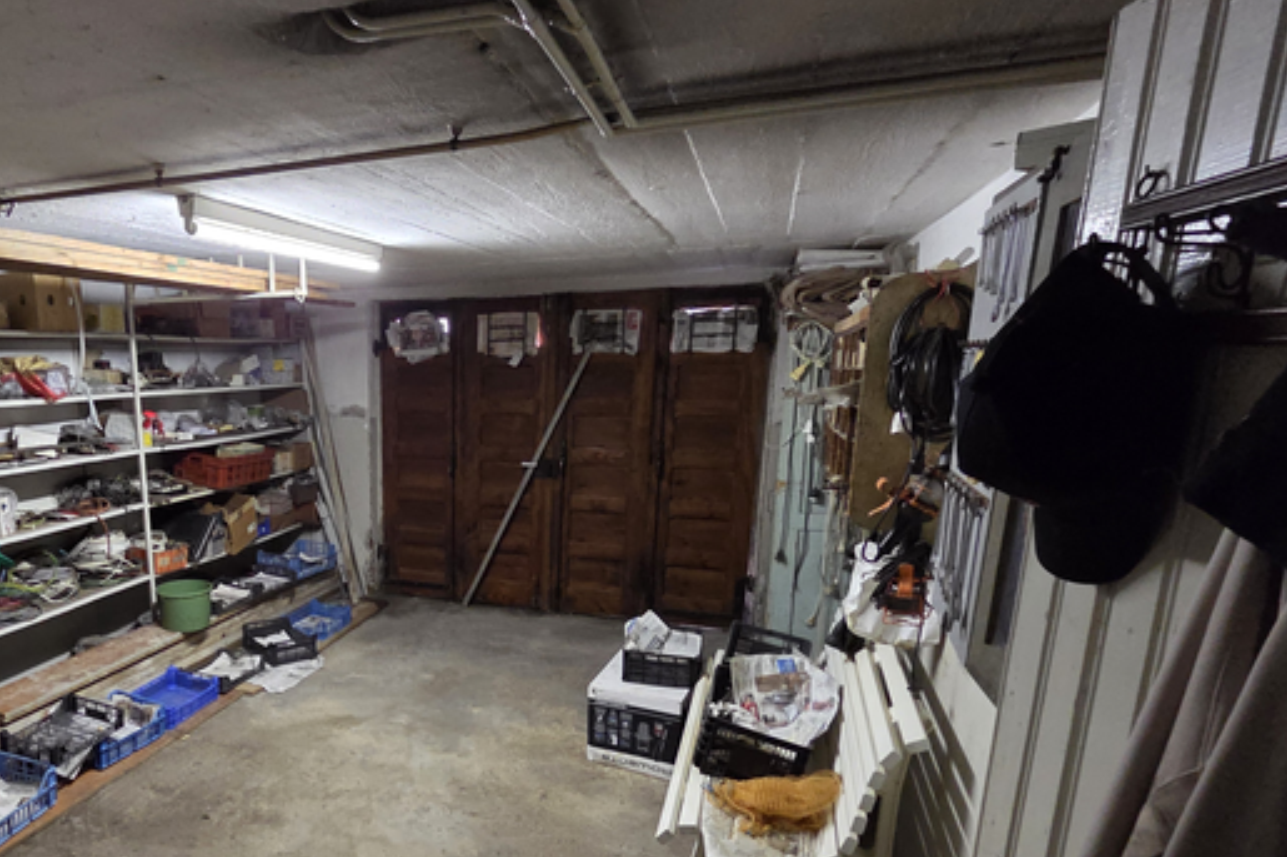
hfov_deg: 77.2
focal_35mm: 21
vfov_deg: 58.5
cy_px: 547
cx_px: 377
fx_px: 750
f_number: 2.2
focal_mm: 2.2
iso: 1250
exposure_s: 1/50
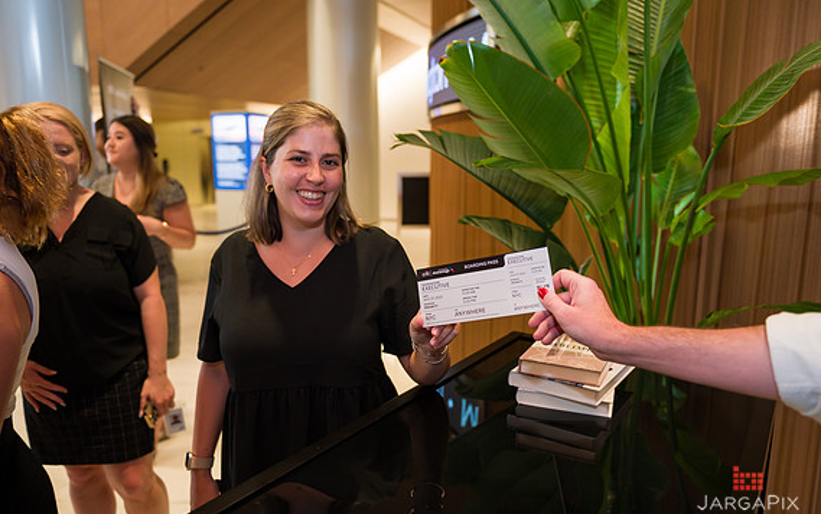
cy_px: 263
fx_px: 604
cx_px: 417
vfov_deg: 46.0
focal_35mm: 27
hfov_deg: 68.4
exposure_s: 1/200
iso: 800
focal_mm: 26
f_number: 3.2
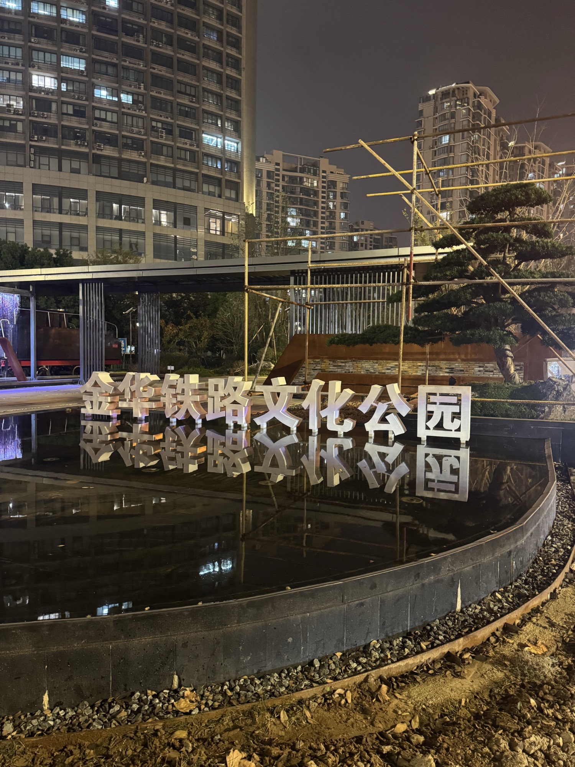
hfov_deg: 56.8
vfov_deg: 71.6
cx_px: 288
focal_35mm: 24
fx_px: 532
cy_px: 384
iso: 800
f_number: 1.78
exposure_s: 1/25
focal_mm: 6.76
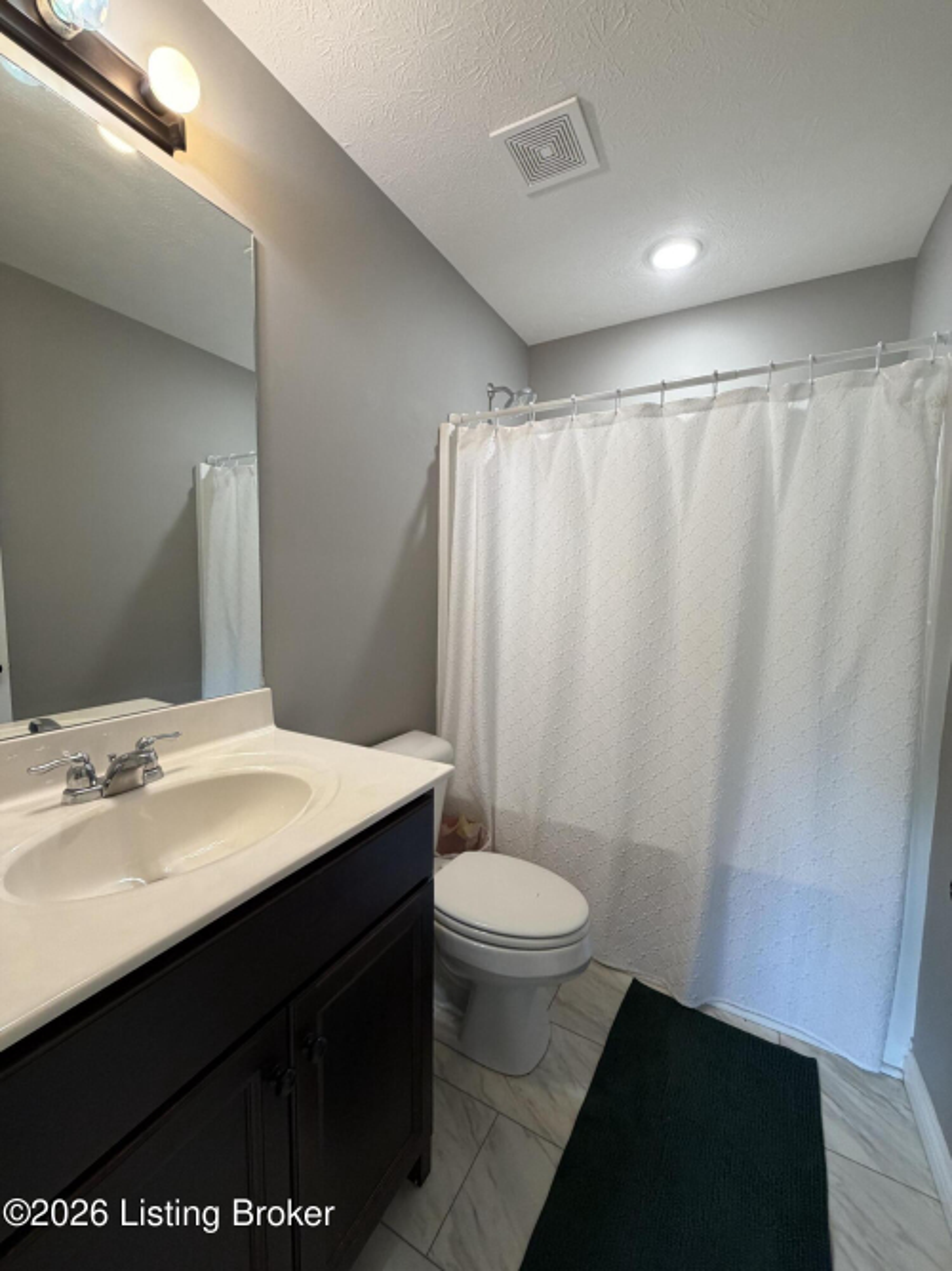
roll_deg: -0.5
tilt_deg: -5.8
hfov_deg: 85.7
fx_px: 514
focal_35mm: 14
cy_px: 636
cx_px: 476
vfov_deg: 102.1
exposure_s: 1/120
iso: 250
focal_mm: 2.22
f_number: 2.2
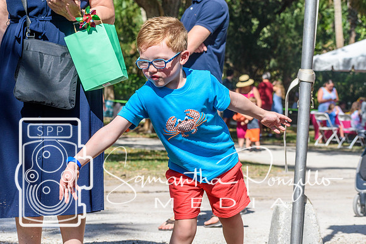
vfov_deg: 13.0
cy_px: 122
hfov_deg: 19.5
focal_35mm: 105
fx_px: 1068
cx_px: 183
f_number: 7.1
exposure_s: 1/800
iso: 200
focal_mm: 70
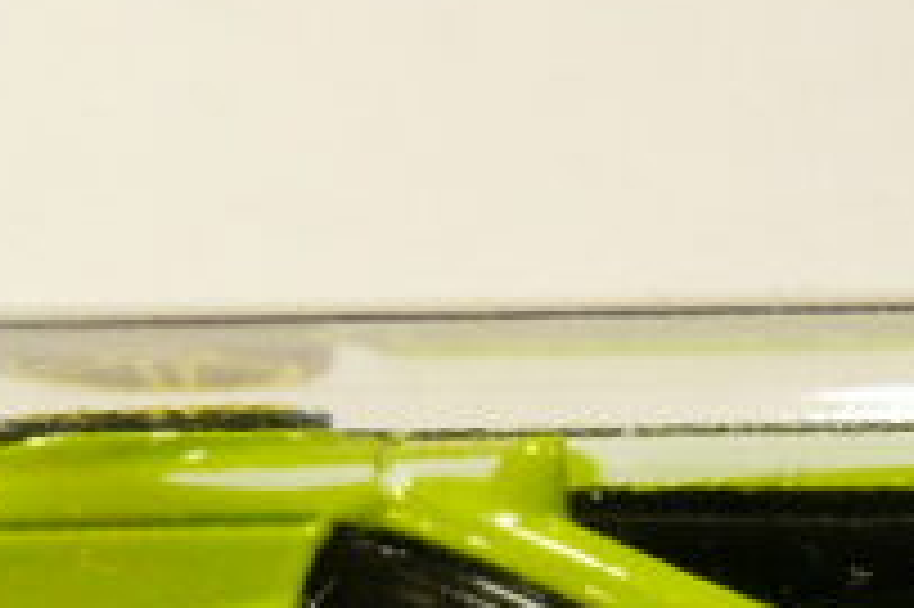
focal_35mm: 126
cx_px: 855
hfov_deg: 16.0
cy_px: 698
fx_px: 3196
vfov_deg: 10.7
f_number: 2.8
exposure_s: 1/80
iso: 100
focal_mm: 4.6
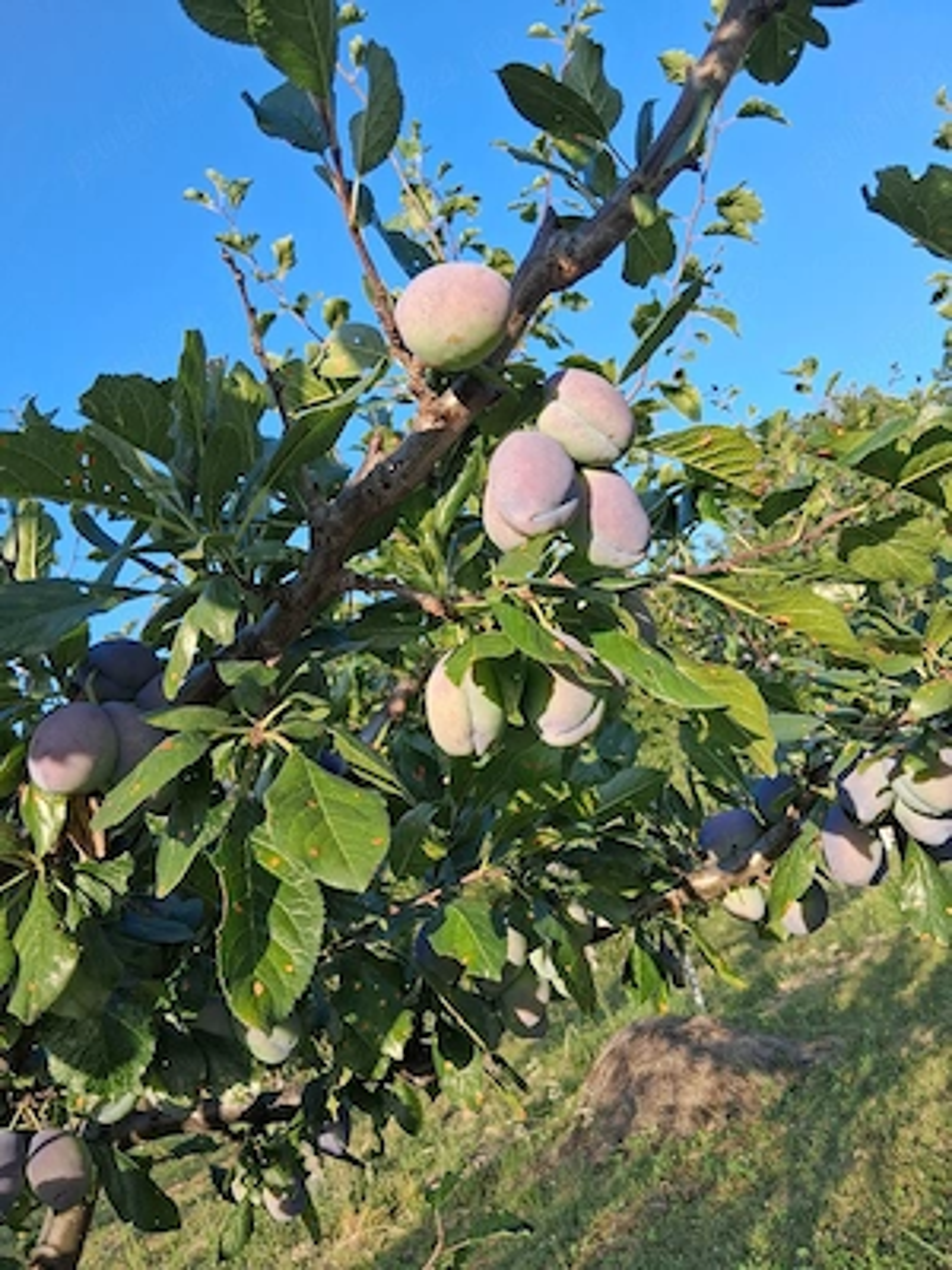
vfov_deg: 67.3
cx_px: 476
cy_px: 635
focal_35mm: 26
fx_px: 953
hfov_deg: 53.1
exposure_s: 1/189
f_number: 1.8
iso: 25
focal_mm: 3.98
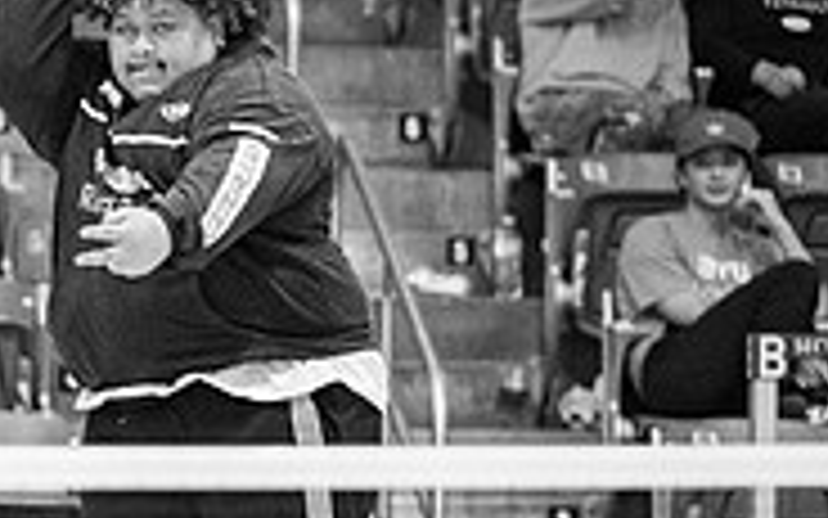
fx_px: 10155
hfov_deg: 4.6
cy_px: 498
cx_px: -328
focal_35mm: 450
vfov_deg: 2.9
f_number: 2.8
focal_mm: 140
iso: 5000
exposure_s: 1/500
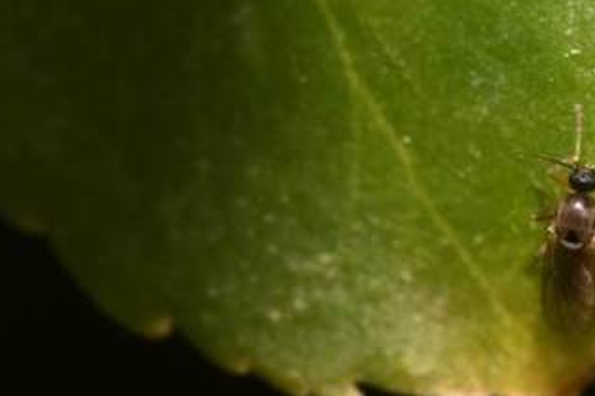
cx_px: 568
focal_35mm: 482
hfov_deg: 4.3
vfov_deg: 2.9
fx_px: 7954
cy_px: 225
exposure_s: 1/60
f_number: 22
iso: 100
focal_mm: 105
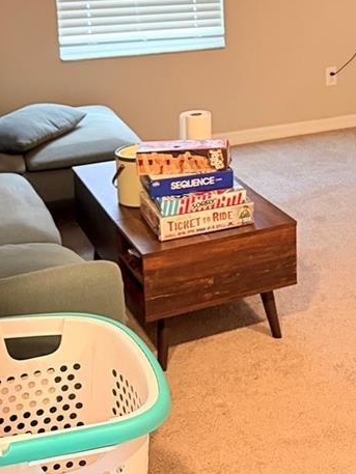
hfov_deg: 21.6
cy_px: 53
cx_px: 431
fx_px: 863
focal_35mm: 63
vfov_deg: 29.5
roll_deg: -1.1
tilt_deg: -10.1
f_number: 1.78
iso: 800
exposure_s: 1/60
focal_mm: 6.76
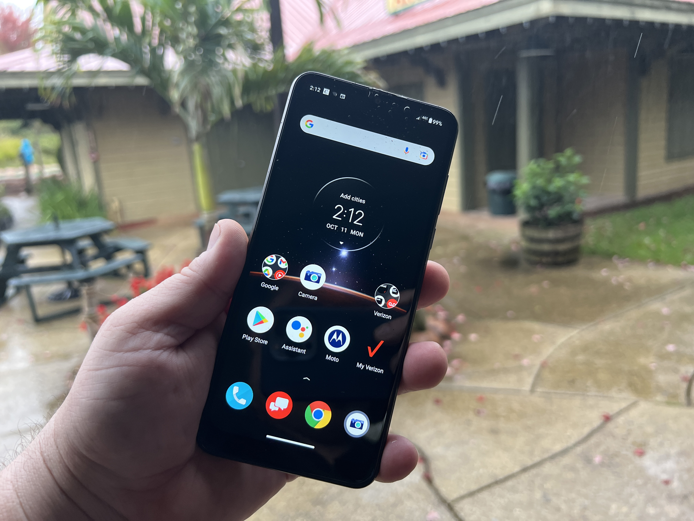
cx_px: 347
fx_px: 521
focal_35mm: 26
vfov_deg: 53.1
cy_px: 260
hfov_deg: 67.3
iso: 125
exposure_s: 1/104
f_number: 1.5
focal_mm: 5.7
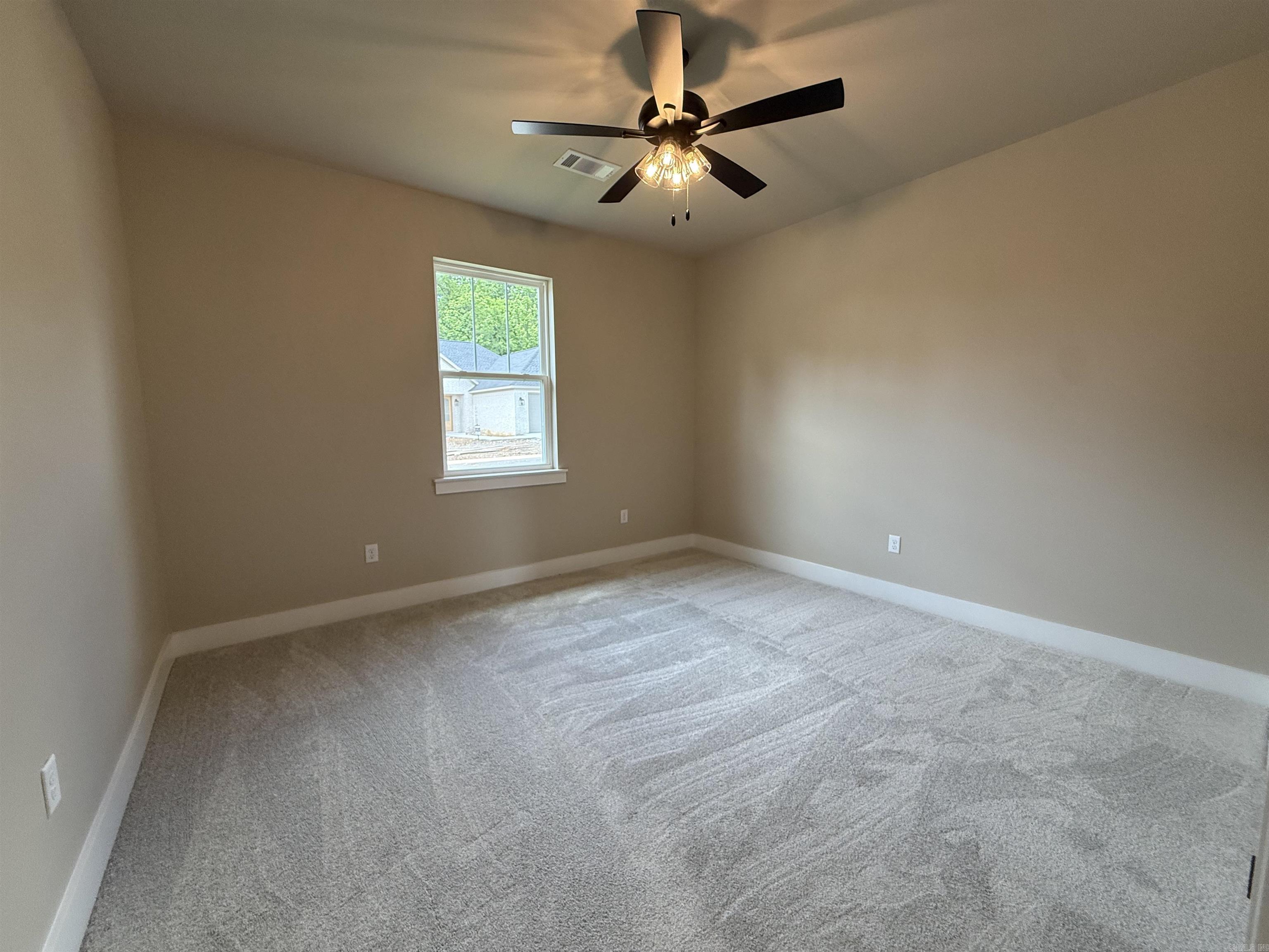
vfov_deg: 85.7
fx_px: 513
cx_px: 634
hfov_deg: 102.1
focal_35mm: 14
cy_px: 476
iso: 200
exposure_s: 1/120
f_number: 2.2
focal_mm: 2.22
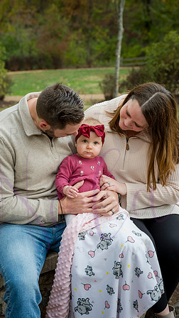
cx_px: 79
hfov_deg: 20.0
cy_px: 159
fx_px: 506
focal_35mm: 60
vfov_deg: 34.9
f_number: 4.5
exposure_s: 1/500
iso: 400
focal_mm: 57
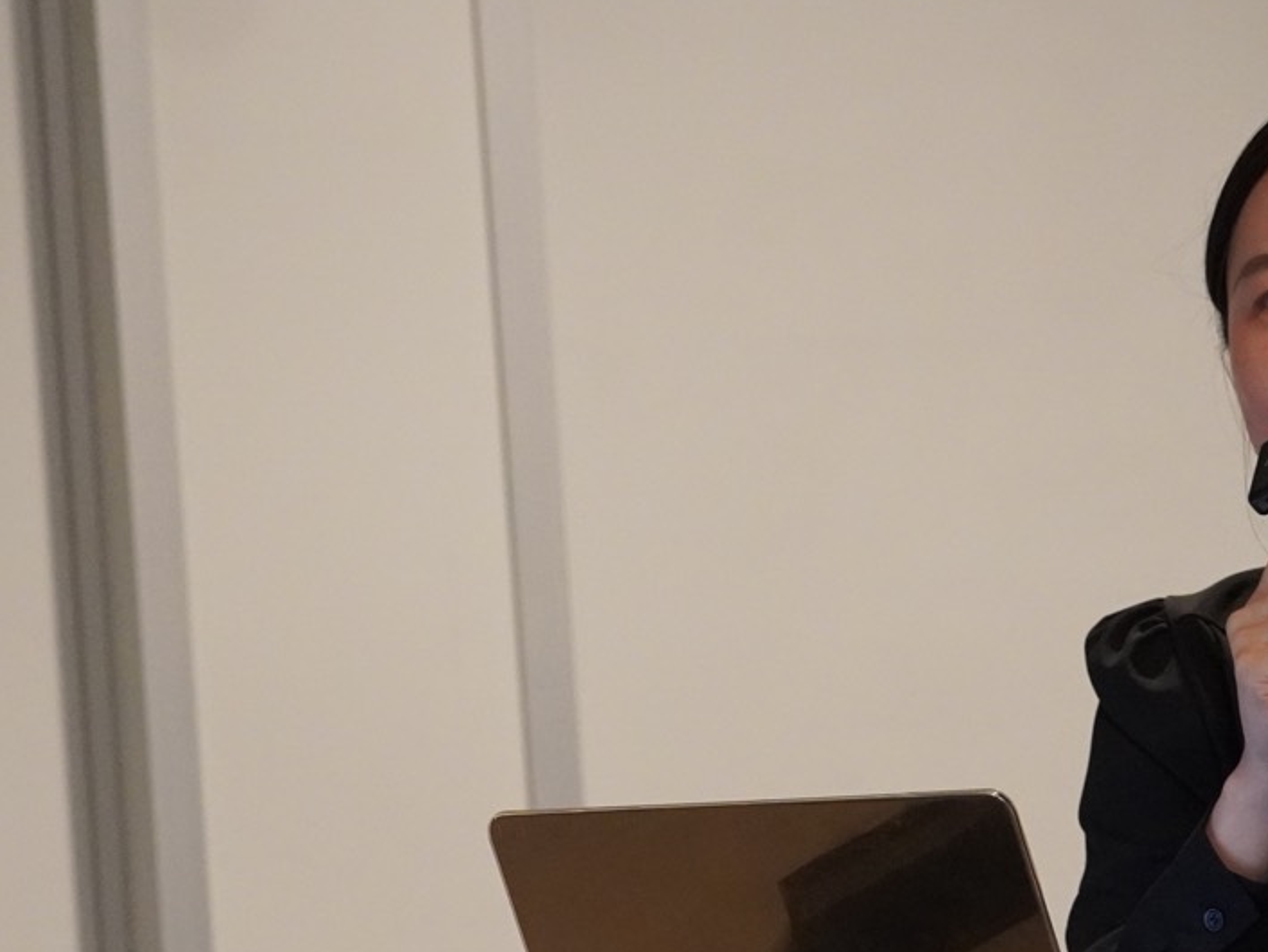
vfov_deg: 5.4
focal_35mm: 276
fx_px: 10120
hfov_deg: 7.2
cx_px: 840
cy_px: 455
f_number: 4
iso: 3200
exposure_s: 1/160
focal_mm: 75
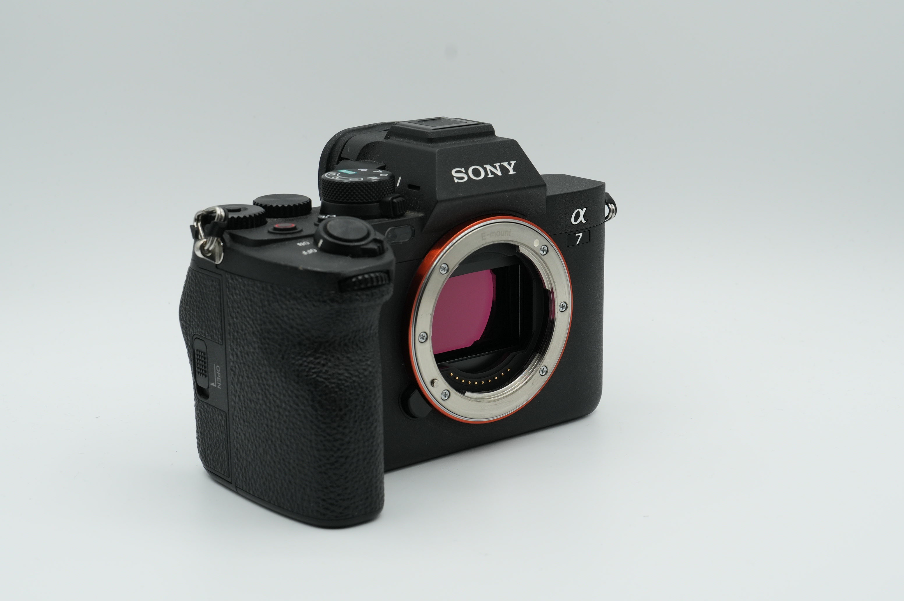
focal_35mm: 63
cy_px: 300
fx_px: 1581
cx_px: 452
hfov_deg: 31.9
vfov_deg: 21.5
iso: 250
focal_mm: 42
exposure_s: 1/125
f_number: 10
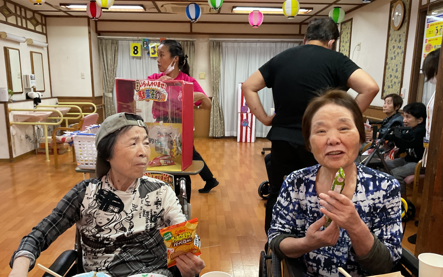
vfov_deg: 40.4
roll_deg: -1.3
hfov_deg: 61.2
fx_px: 374
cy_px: 165
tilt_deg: -11.6
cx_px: 220
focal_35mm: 31
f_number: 1.8
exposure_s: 1/60
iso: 160
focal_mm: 3
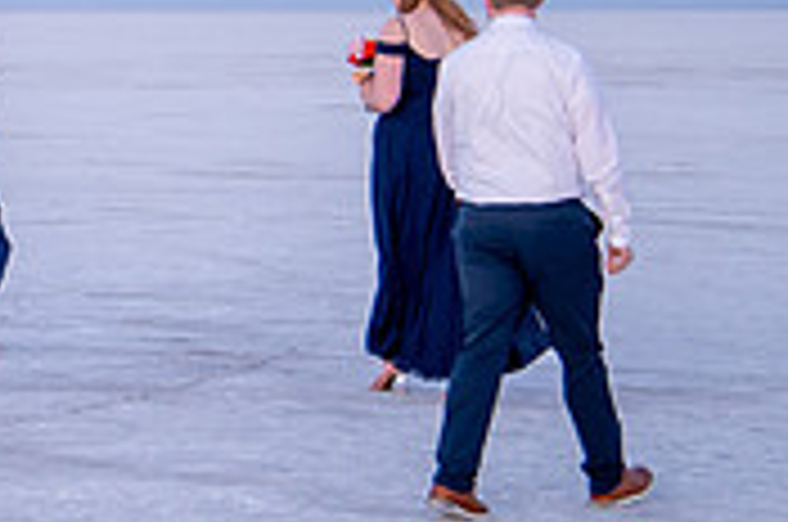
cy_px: -14
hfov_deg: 11.3
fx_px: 3845
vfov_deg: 7.7
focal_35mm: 176
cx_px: -342
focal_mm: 52
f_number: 4
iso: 800
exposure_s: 1/125
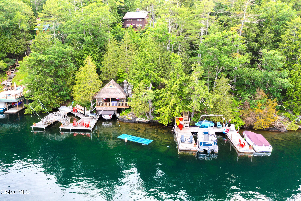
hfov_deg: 65.5
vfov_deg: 46.4
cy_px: 100
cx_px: 150
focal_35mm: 28
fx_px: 234
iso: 100
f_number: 2.8
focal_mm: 10.26
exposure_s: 1/80
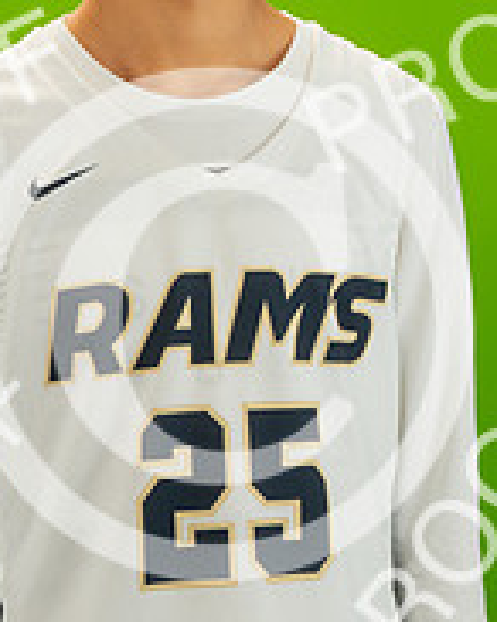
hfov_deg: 11.0
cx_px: 229
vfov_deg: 13.8
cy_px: 248
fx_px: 2578
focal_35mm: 140
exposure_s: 1/60
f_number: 20
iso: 800
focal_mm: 35
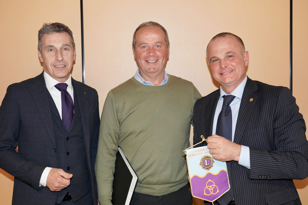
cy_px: 105
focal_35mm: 45
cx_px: 153
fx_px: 385
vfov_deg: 29.9
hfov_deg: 43.6
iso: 6400
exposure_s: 1/80
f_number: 4
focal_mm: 44
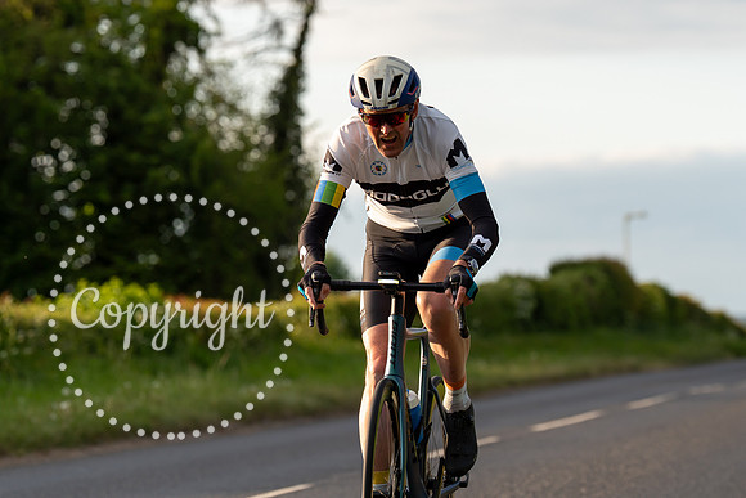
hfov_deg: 11.1
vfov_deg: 7.4
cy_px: 160
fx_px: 3828
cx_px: 410
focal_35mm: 185
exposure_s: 1/1000
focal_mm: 136
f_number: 4
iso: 200
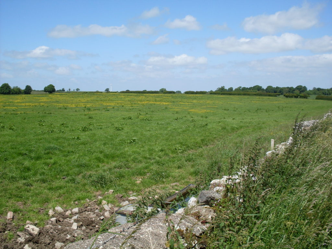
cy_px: 124
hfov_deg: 49.0
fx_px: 364
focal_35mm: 38
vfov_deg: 37.7
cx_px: 166
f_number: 8.4
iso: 80
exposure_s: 1/250
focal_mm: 6.3
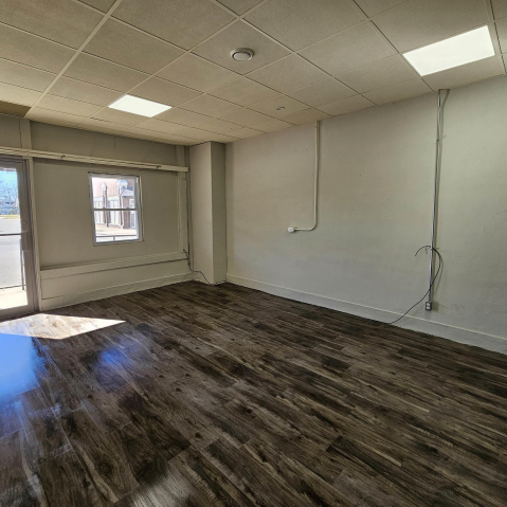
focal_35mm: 16
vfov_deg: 87.4
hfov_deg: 87.4
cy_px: 243
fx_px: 265
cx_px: 258
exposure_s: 1/120
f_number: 2.2
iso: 64
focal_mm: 2.2
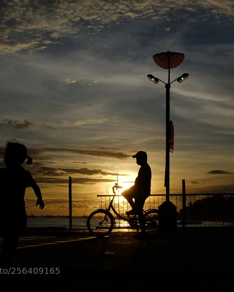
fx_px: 528
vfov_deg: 31.0
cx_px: 136
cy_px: 145
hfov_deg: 25.0
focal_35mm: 61
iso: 250
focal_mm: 28.9
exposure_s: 1/500
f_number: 18
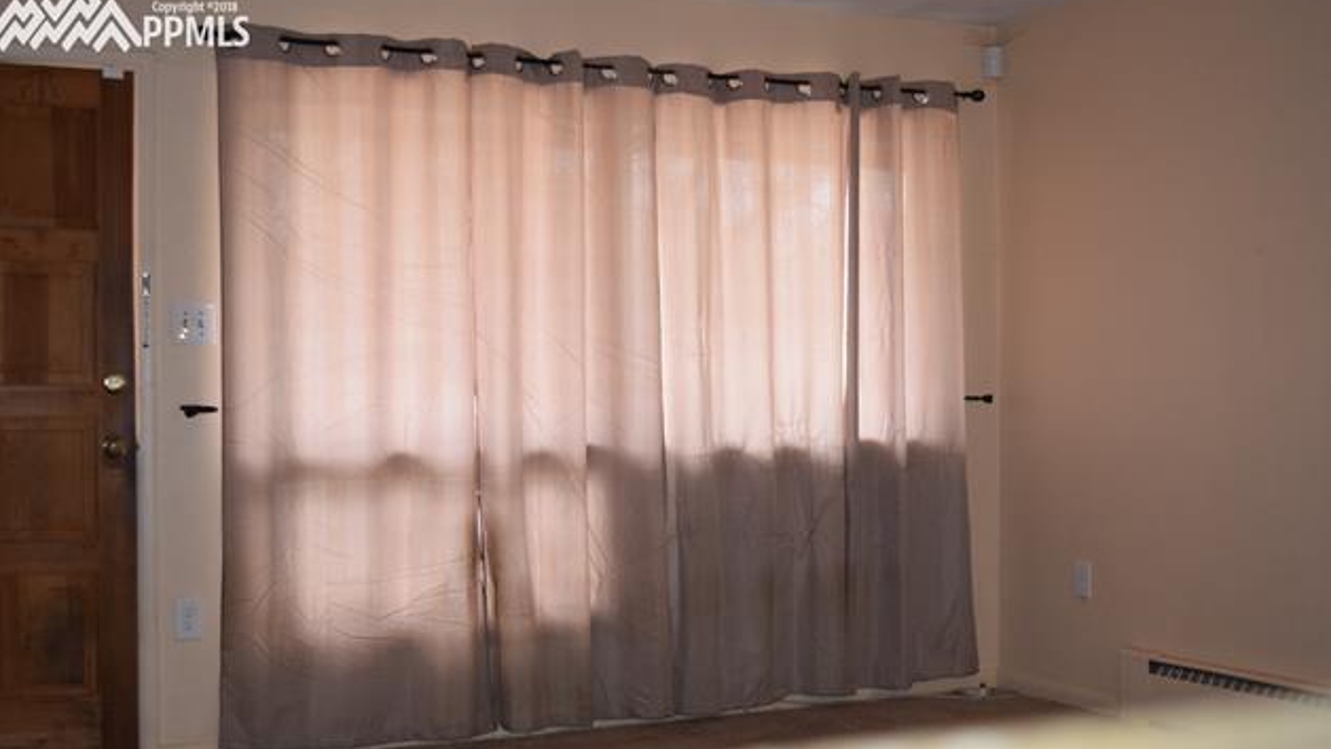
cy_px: 423
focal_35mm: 50
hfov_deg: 41.7
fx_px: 1748
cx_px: 658
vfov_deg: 24.2
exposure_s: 1/80
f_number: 4.2
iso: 800
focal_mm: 31
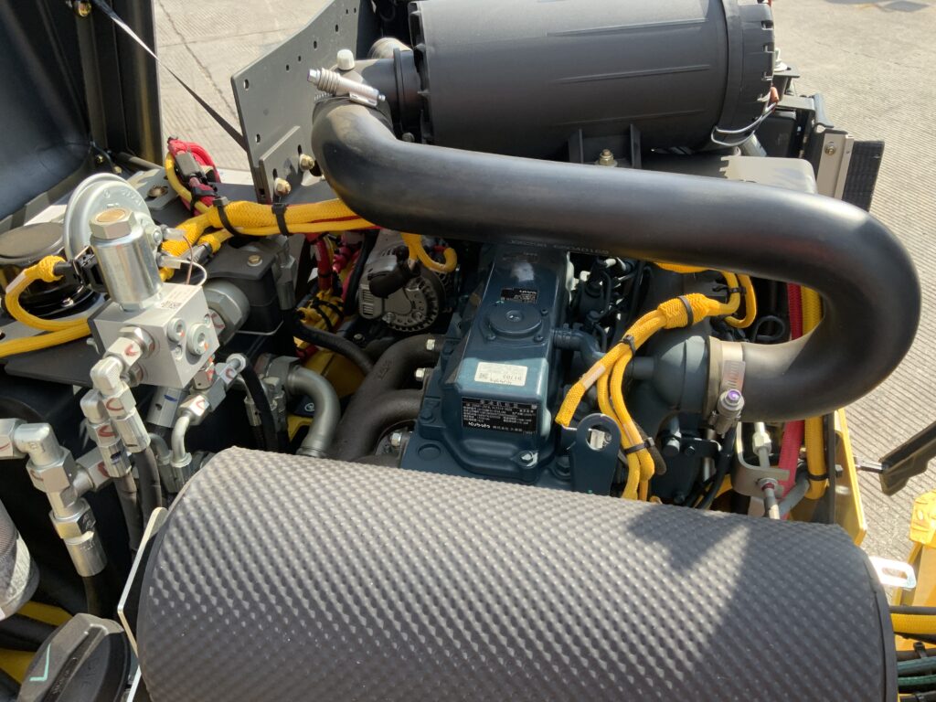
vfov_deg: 48.2
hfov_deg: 61.7
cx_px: 468
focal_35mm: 29
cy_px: 351
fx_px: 784
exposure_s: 1/355
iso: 16
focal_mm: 3
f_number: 1.8
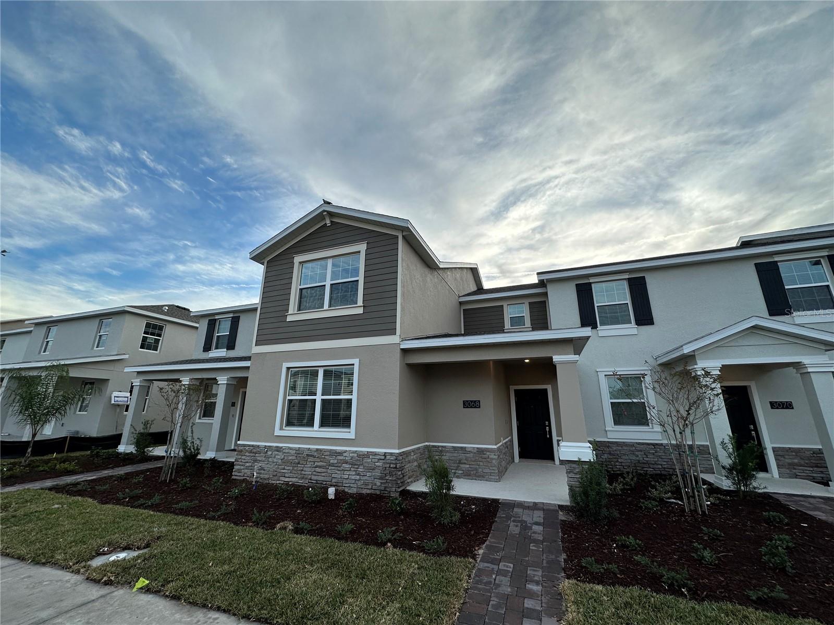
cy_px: 312
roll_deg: -0.4
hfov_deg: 102.1
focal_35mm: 14
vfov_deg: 85.7
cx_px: 417
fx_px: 337
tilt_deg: +15.1
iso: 40
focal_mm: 2.22
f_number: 2.2
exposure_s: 1/590
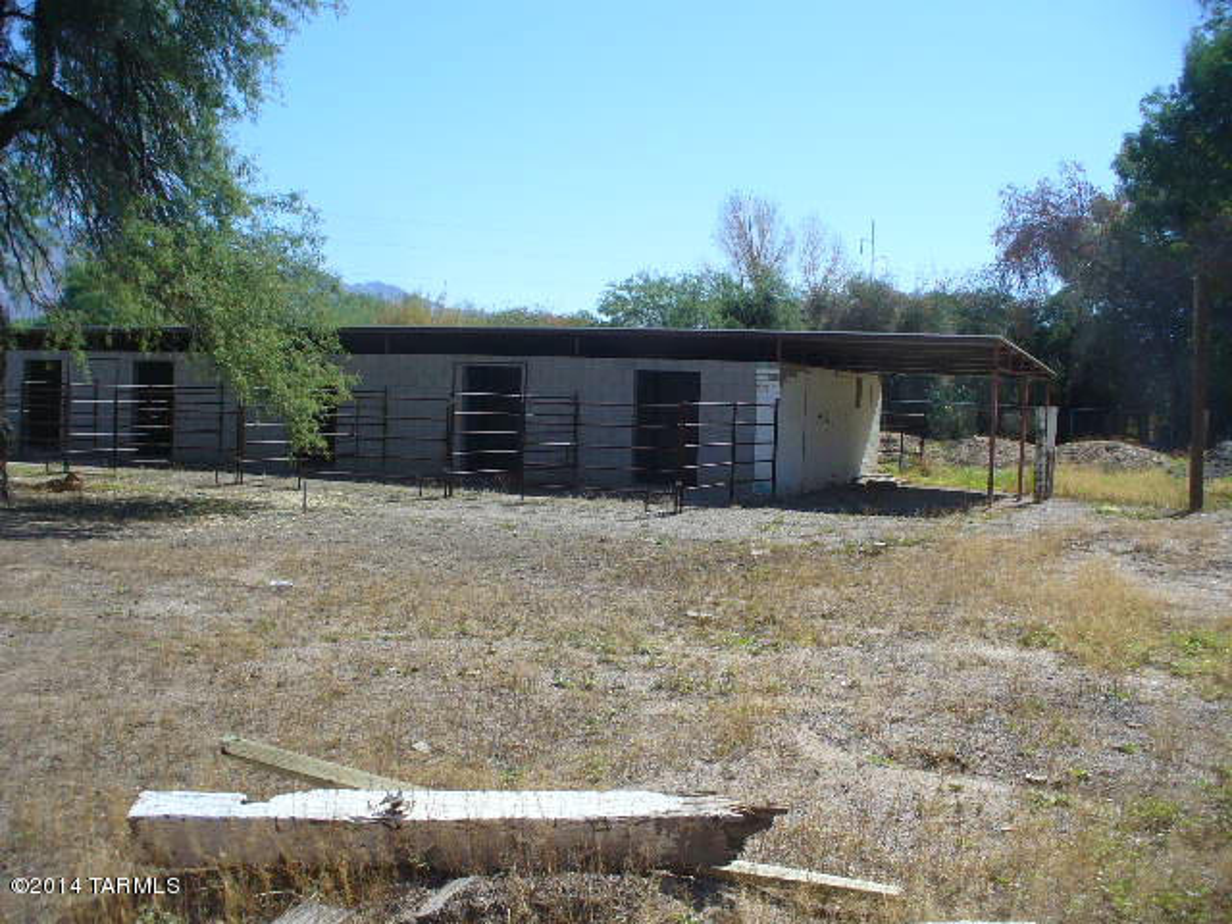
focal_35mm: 37
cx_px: 616
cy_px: 462
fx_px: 1317
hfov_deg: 50.1
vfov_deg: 38.7
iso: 80
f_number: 5.6
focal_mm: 6.1
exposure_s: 1/250
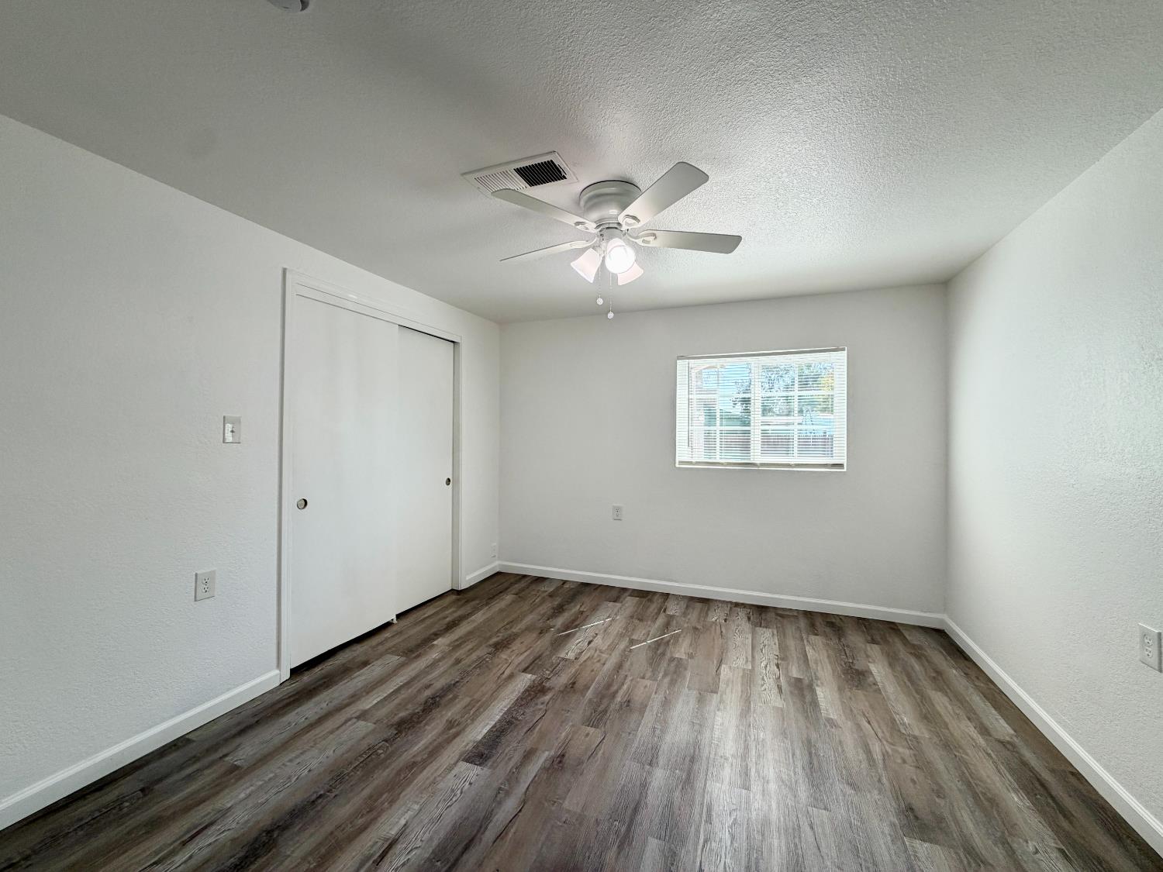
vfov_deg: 85.7
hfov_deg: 102.1
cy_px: 436
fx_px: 470
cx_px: 582
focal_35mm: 14
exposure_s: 1/120
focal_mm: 2.22
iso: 64
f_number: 2.2
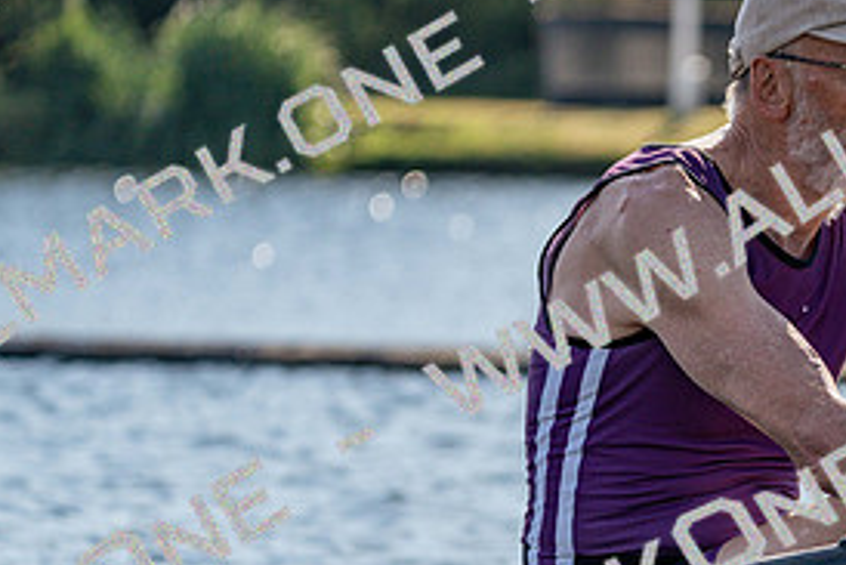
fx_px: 9945
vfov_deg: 3.3
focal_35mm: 423
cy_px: 425
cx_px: 806
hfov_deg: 4.9
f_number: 5.6
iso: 200
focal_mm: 200
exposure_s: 1/1600
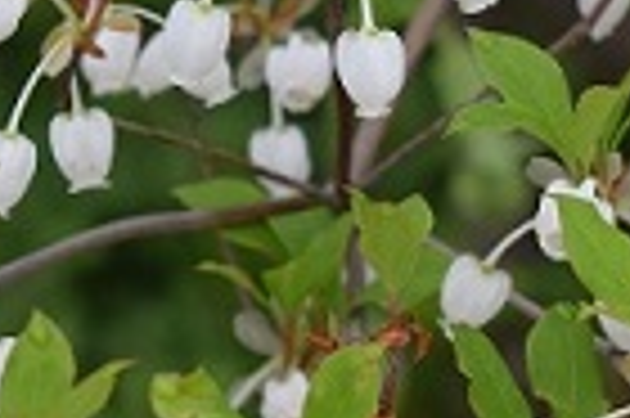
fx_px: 4959
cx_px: 648
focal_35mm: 284
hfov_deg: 7.2
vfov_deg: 4.8
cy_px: 67
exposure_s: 1/160
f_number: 6.3
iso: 400
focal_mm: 55
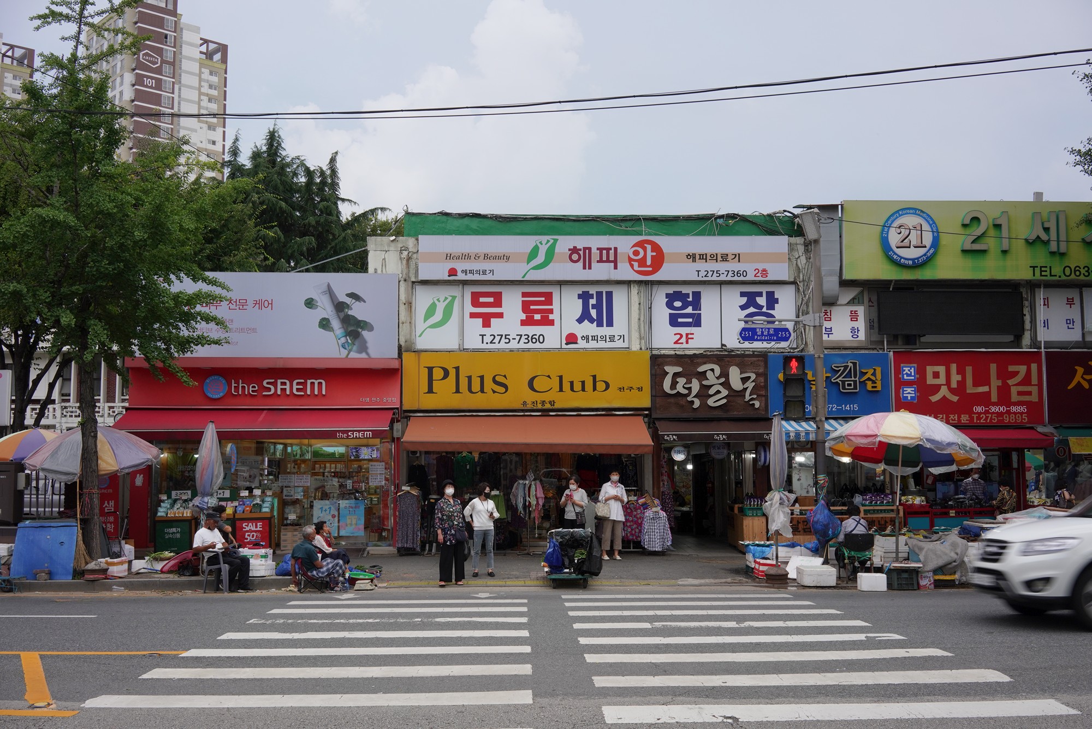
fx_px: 1062
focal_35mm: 35
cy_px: 364
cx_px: 546
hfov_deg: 54.4
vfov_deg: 37.9
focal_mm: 35
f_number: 14
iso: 400
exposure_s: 1/100
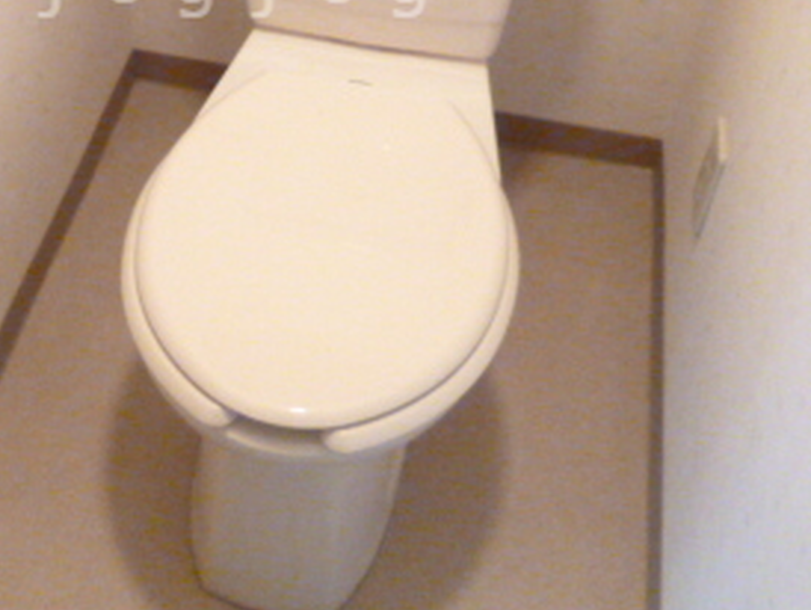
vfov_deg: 24.8
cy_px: -18
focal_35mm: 56
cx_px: 240
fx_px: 1313
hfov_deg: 33.9
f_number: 2.5
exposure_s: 1/25
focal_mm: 4.3
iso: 800
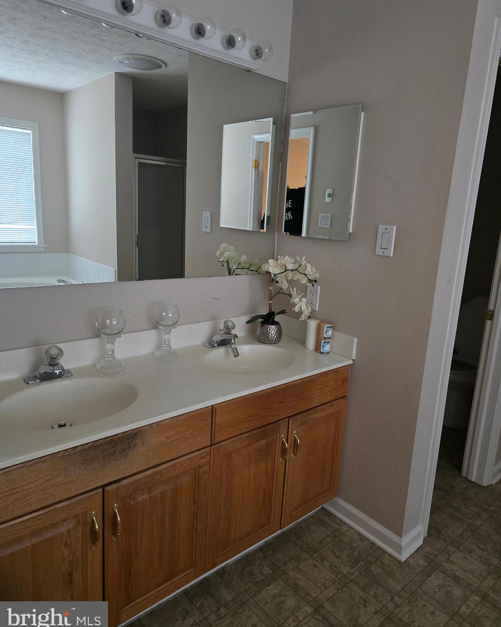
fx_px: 445
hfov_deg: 58.8
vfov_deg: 70.3
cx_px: 250
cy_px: 302
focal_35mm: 24
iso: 1000
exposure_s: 1/60
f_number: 1.7
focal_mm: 6.3
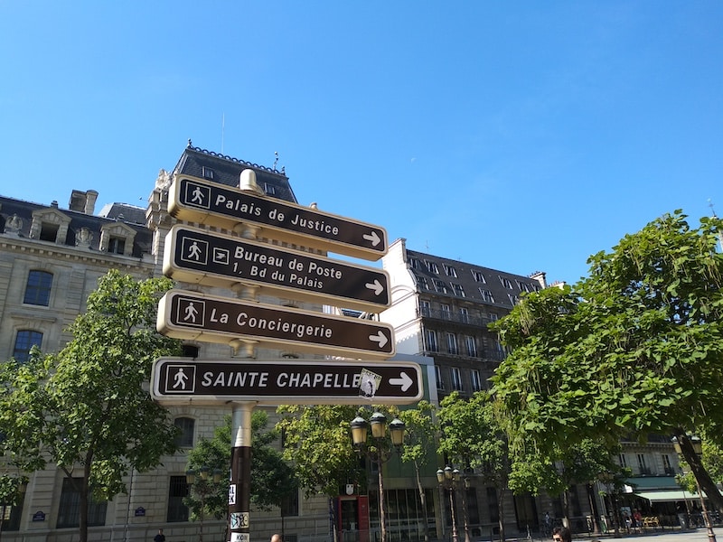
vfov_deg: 53.1
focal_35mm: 26
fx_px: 543
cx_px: 362
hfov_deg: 67.3
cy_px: 271
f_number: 2.2
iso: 100
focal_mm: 3.83
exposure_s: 1/651
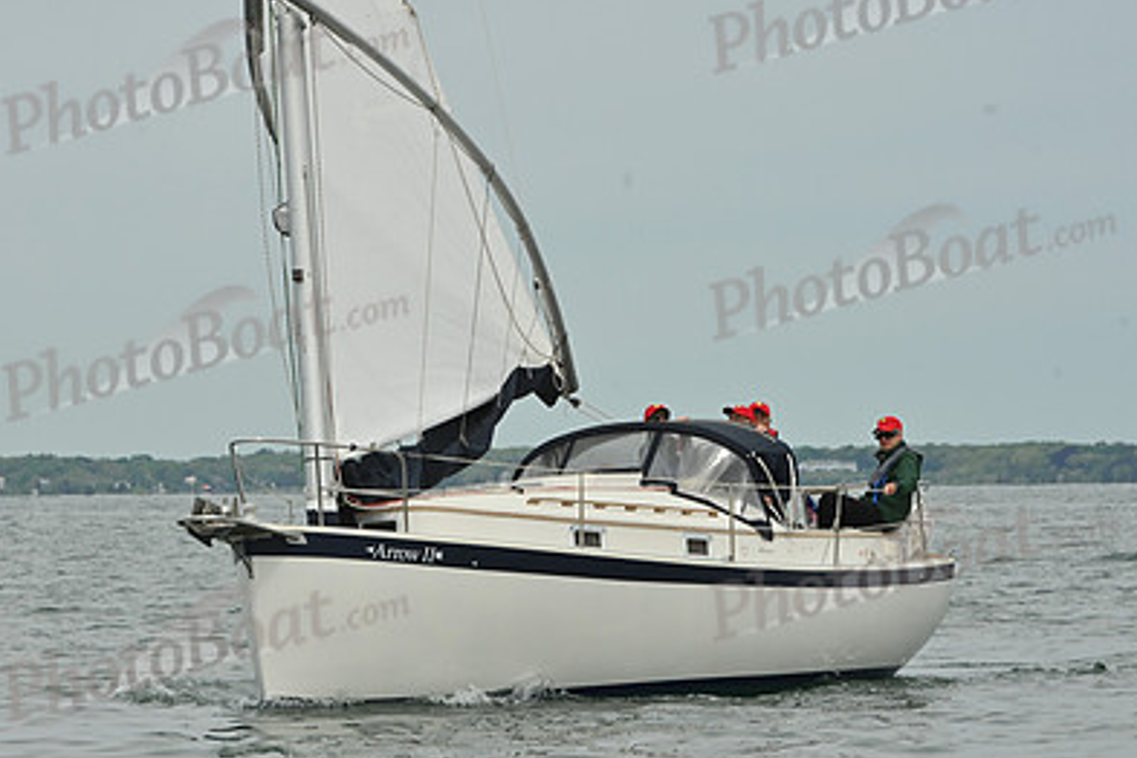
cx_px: 561
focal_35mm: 295
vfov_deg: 4.7
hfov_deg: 7.0
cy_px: 456
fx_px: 9316
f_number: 13
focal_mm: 200
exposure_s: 1/800
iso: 320
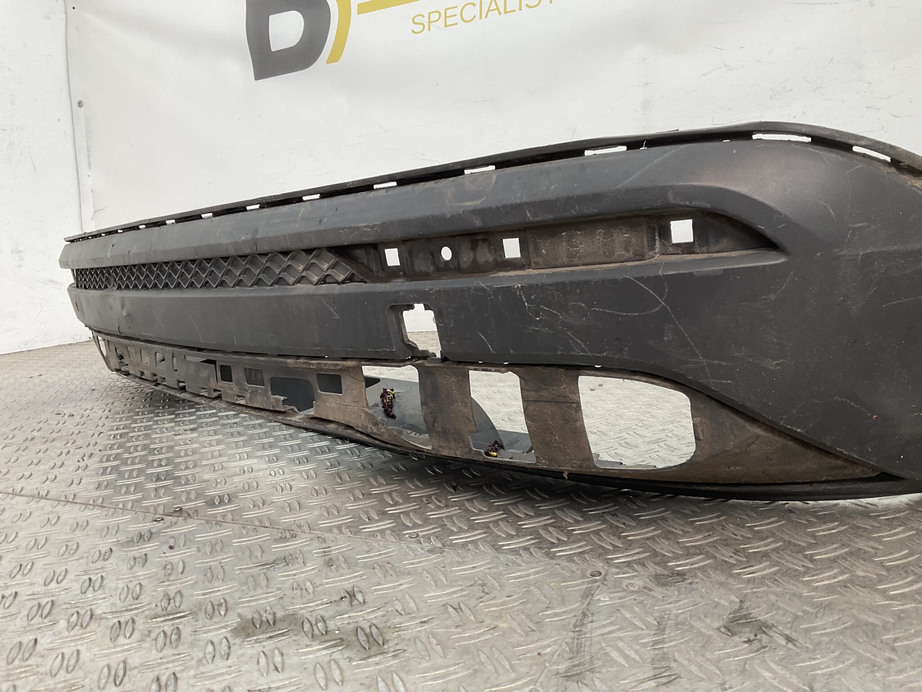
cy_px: 346
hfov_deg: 61.7
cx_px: 461
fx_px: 772
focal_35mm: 29
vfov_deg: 48.2
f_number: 1.8
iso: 25
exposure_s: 1/120
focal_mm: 3
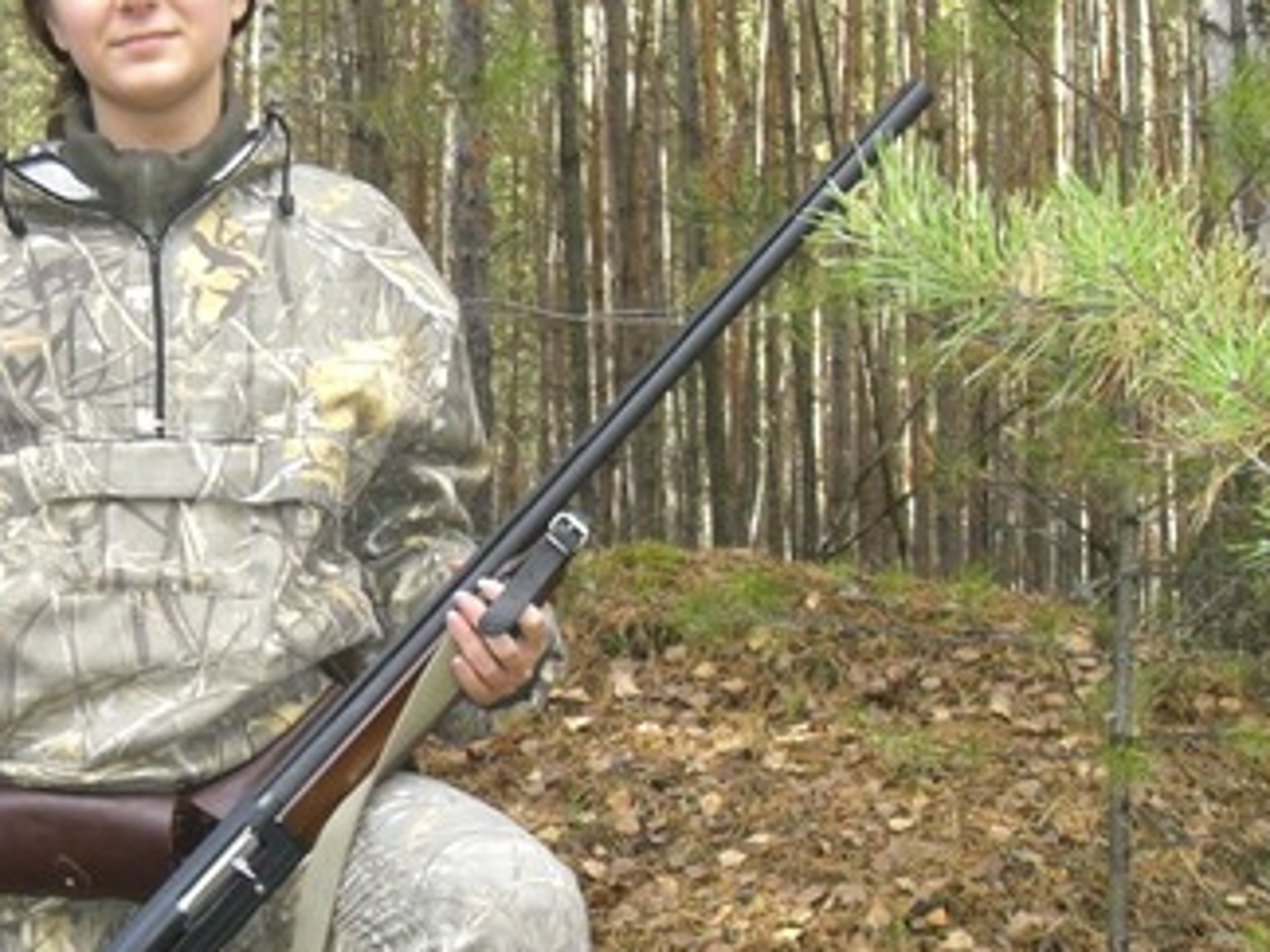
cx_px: 188
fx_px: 3008
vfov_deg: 18.0
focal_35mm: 82
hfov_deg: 23.4
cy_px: 597
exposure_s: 1/100
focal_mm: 6.3
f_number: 3.1
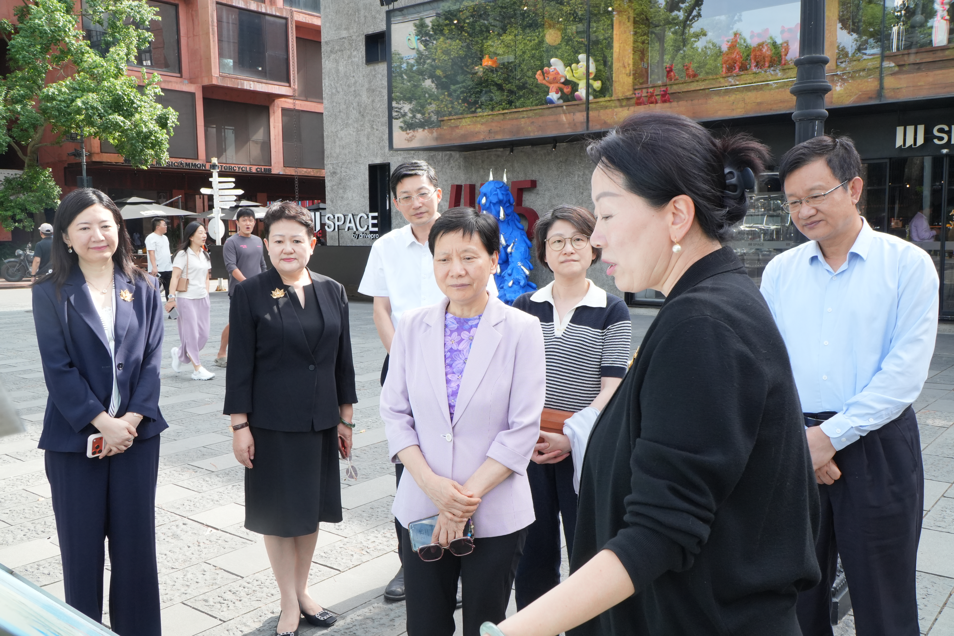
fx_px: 795
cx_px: 477
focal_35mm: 30
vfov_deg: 43.6
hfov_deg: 61.9
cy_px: 318
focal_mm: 20
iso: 640
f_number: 10
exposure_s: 1/160
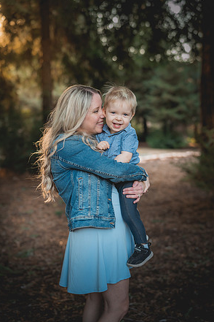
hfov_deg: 26.5
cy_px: 160
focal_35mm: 51
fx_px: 455
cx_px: 106
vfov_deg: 38.9
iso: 640
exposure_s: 1/500
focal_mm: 50
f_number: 2
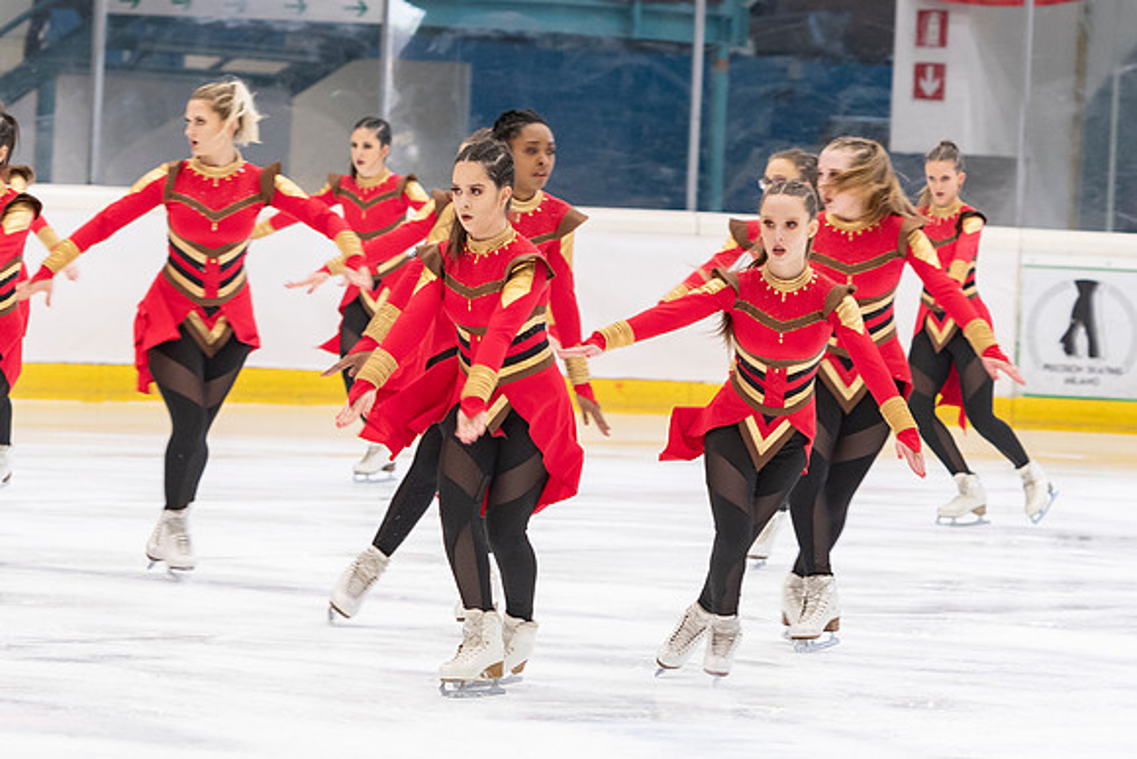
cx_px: 804
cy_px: 262
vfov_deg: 5.2
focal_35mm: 263
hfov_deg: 7.8
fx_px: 8295
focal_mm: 110
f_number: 3.2
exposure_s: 1/200
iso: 800
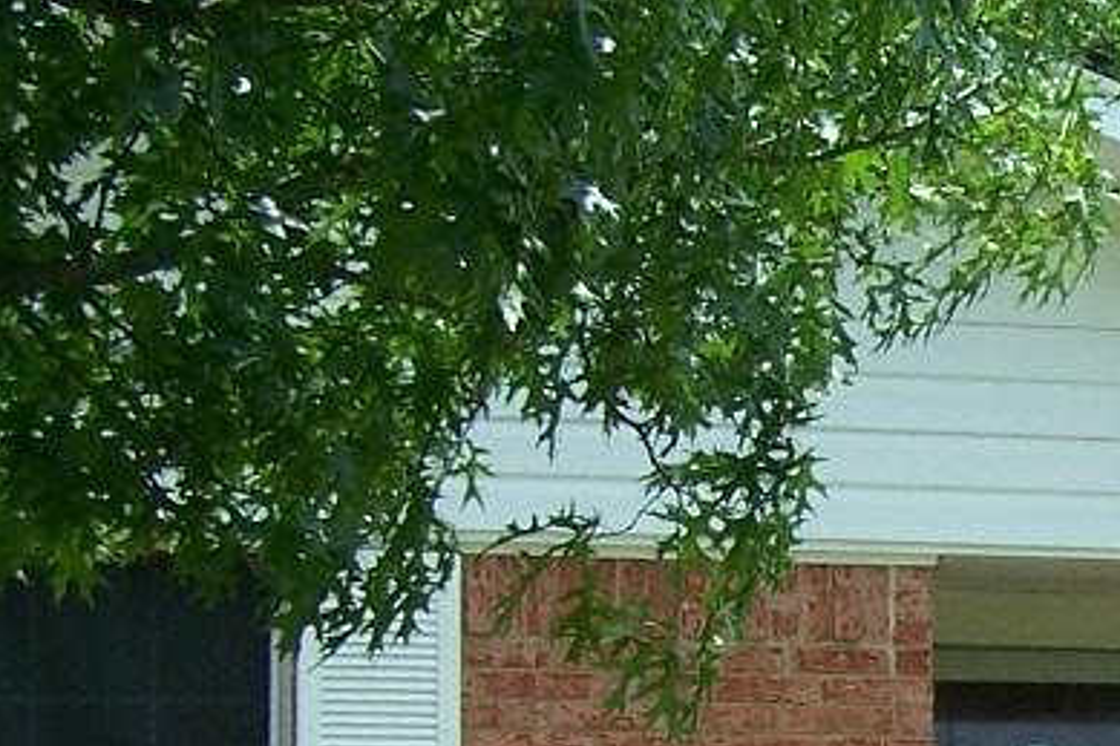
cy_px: 988
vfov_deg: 8.9
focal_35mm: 152
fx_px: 4727
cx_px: 1549
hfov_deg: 13.0
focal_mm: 6.3
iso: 80
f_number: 2.8
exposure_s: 1/1000
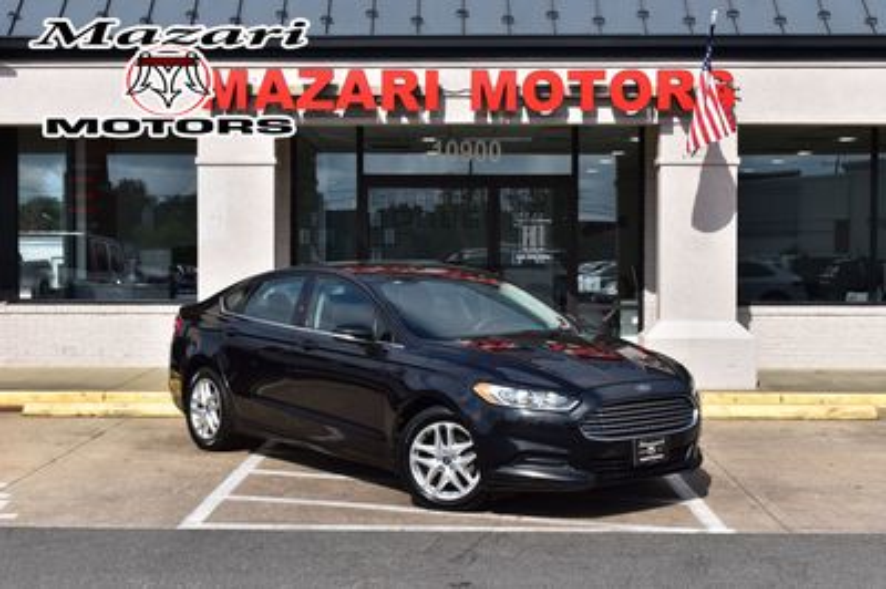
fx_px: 1328
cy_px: 294
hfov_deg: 36.9
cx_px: 443
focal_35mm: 54
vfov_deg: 25.0
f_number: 11
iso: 280
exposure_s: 1/500
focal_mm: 36
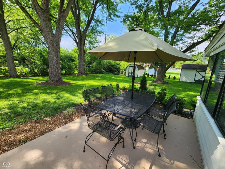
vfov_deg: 89.9
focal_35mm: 13
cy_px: 84
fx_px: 84
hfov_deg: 106.2
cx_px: 112
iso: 50
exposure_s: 1/286
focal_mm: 2.2
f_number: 2.2
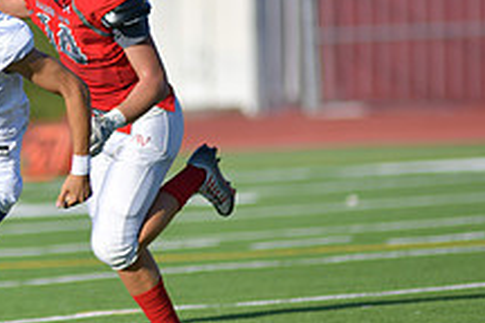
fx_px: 10871
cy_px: 120
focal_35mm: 807
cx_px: -45
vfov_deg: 1.7
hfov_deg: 2.6
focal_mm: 300
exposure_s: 1/2000
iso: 80
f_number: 3.5
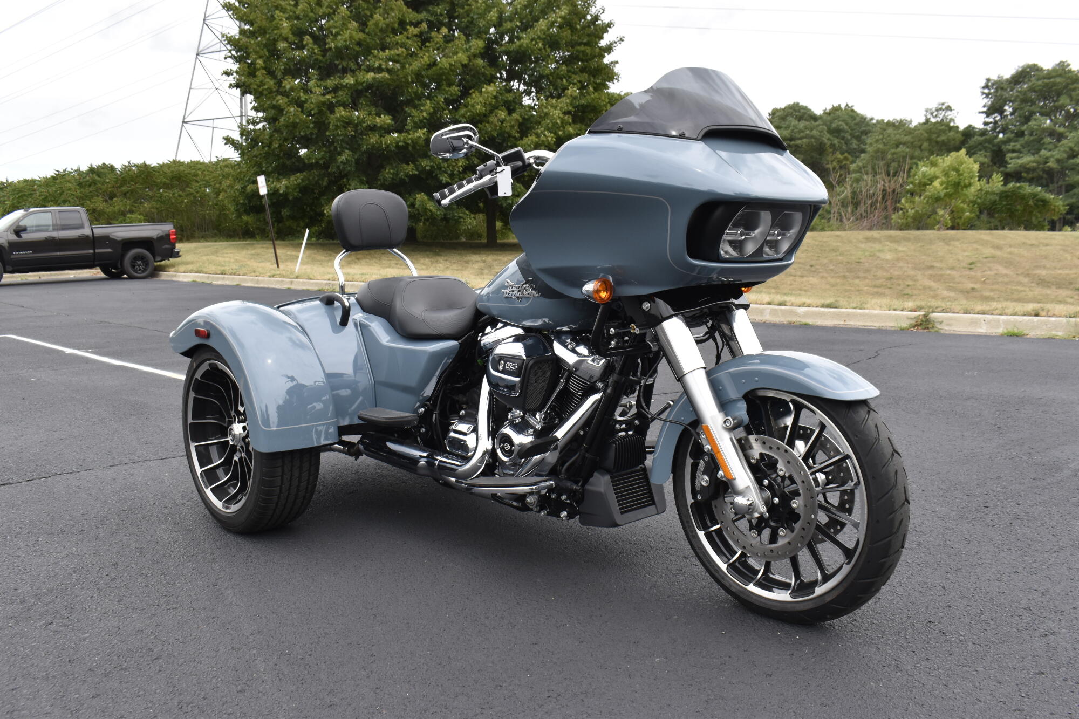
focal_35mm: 32
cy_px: 360
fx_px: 944
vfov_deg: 41.7
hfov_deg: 59.5
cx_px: 540
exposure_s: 1/320
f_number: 9
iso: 400
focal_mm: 21
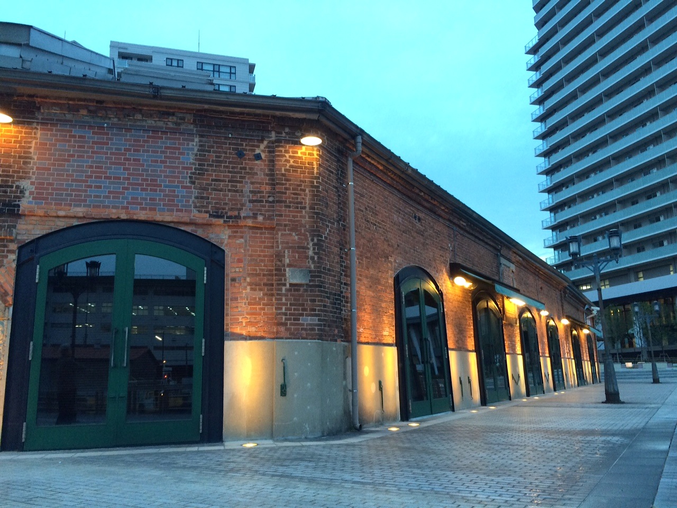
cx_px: 338
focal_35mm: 29
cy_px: 254
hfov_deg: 61.7
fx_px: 567
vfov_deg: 48.2
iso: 125
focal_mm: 4.15
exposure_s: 1/30
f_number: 2.2
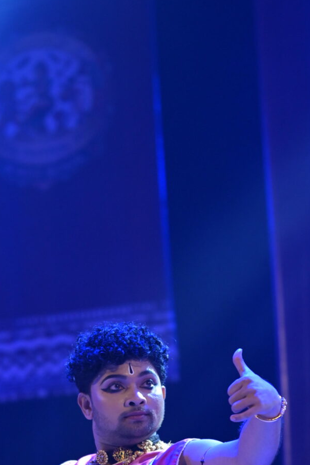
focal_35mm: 240
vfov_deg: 8.6
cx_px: 86
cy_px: 407
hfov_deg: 5.7
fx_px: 3099
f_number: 1.8
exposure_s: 1/400
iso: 1000
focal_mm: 85
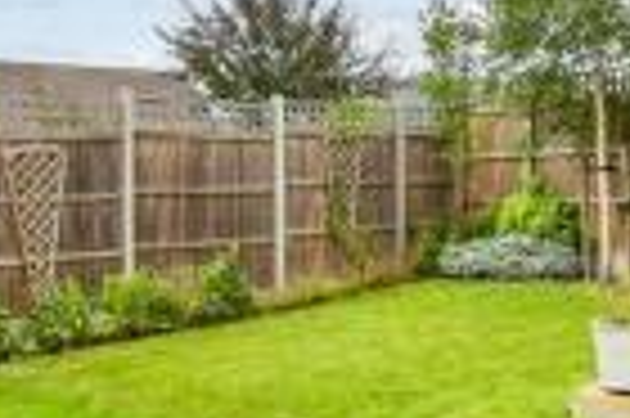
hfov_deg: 38.6
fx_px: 891
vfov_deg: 26.2
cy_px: 115
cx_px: 410
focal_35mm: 51
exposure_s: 1/160
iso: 320
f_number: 8
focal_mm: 10
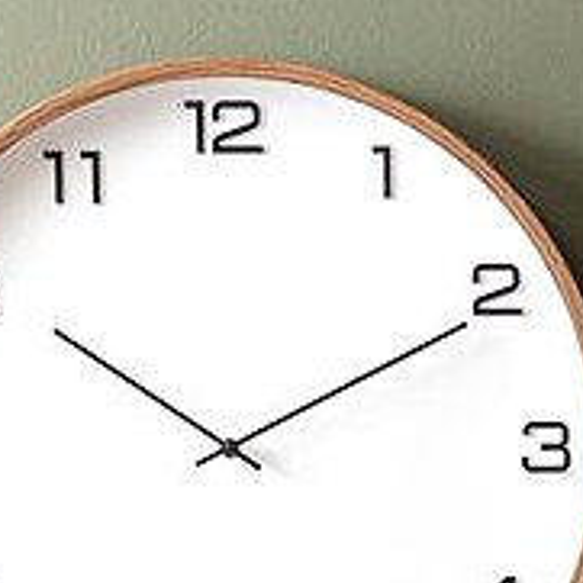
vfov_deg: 6.4
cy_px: 936
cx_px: 287
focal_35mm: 268
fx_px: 5107
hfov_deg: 6.5
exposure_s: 1/10
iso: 200
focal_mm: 95
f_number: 6.3
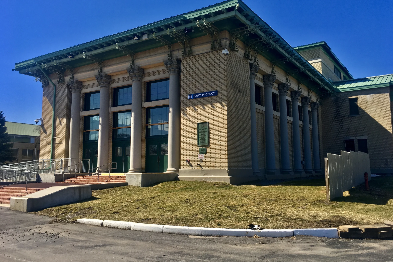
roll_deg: +0.4
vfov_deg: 42.3
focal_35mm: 31
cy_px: 127
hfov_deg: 60.3
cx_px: 198
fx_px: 338
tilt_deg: +10.0
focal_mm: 4.15
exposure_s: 1/1115
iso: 25
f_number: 2.2
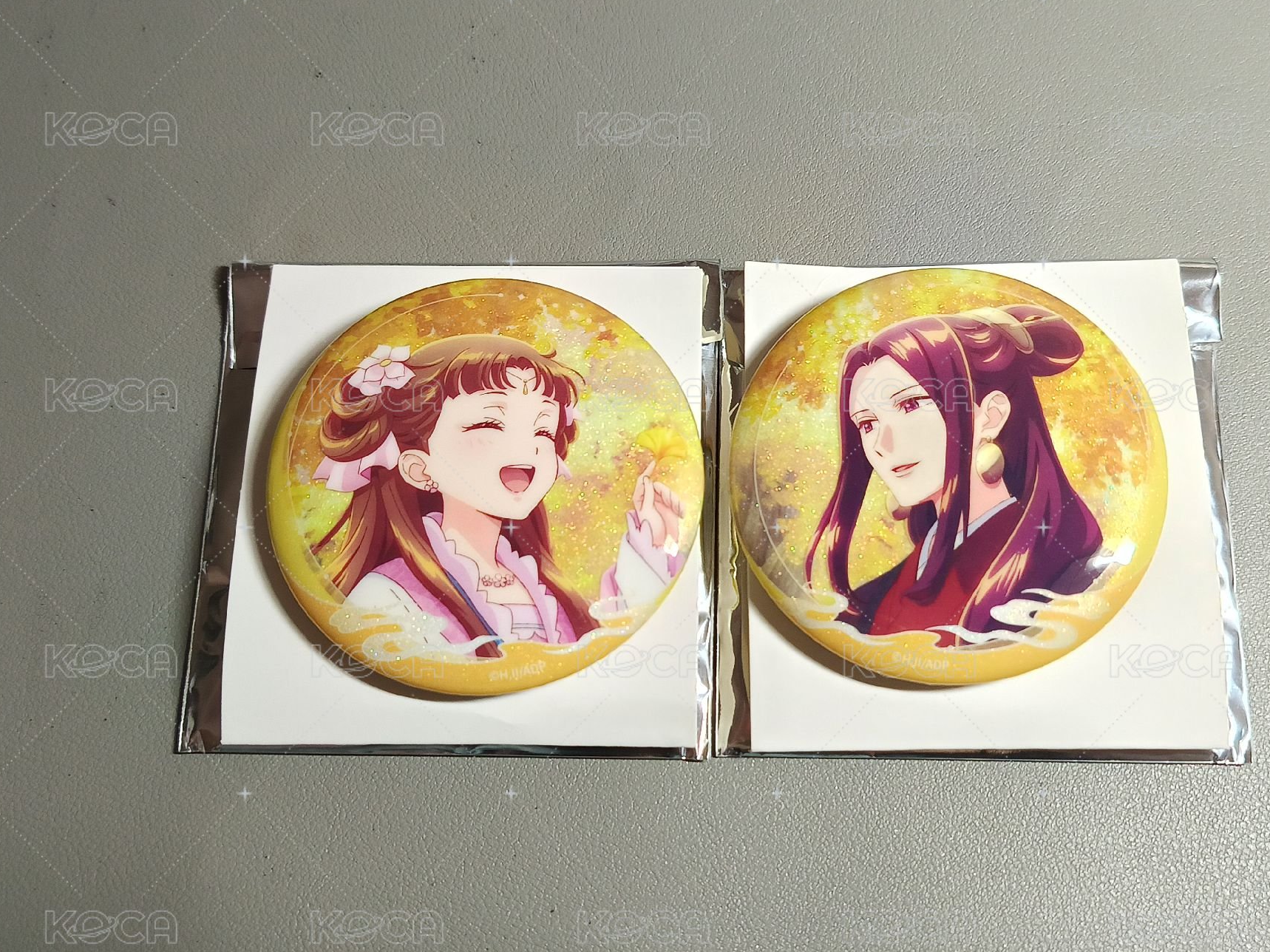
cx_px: 688
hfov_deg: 48.9
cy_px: 527
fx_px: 1394
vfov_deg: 37.7
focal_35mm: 38
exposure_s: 1/60
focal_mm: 5.24
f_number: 1.75
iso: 640
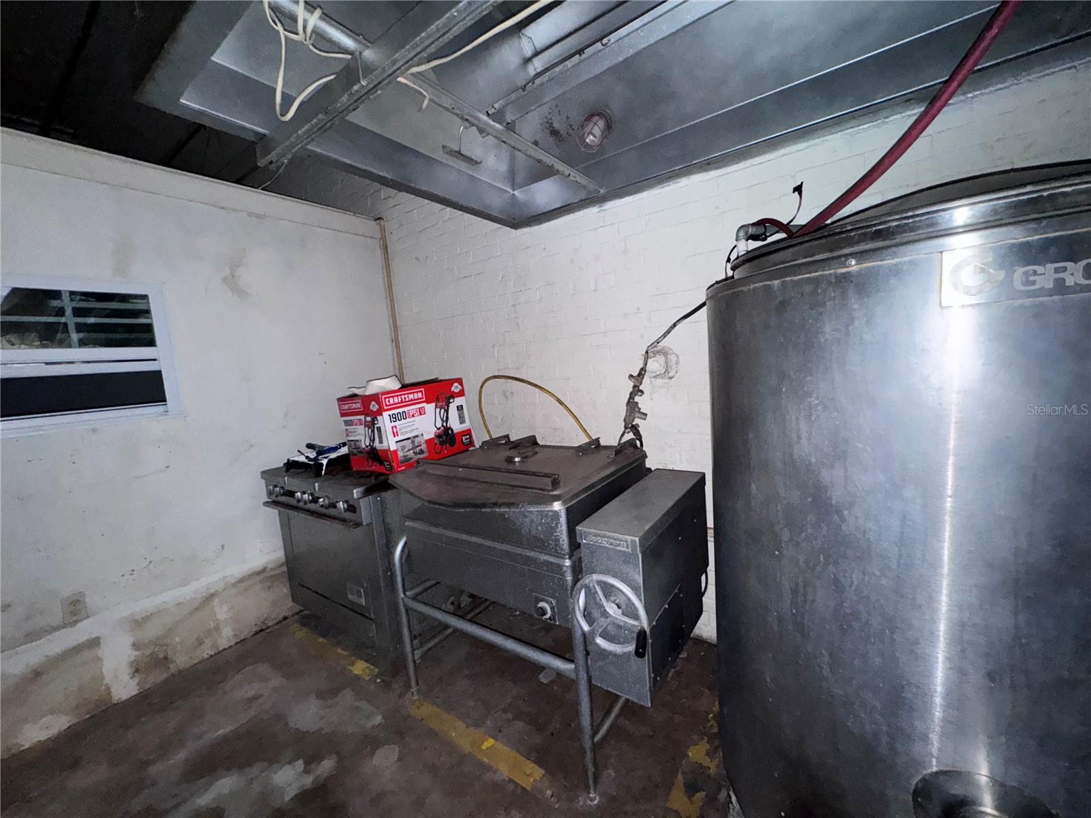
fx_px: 441
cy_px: 409
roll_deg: +4.7
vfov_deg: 85.7
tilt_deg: -6.4
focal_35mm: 14
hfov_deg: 102.1
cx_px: 546
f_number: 2.2
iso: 250
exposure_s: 1/30
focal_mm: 2.22
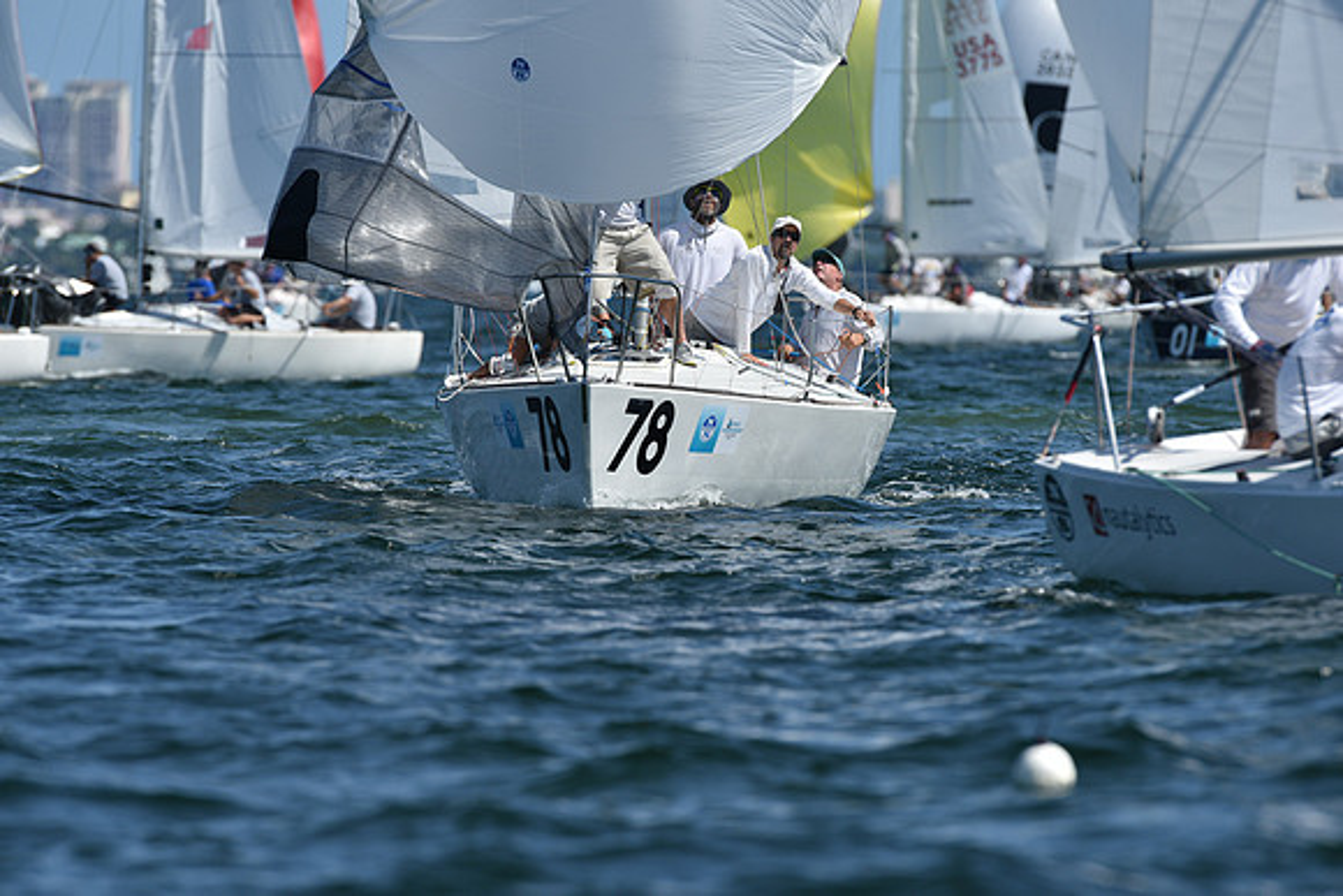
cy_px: 448
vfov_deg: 2.3
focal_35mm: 600
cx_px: 672
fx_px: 22388
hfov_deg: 3.4
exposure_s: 1/1600
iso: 250
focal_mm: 600
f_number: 8
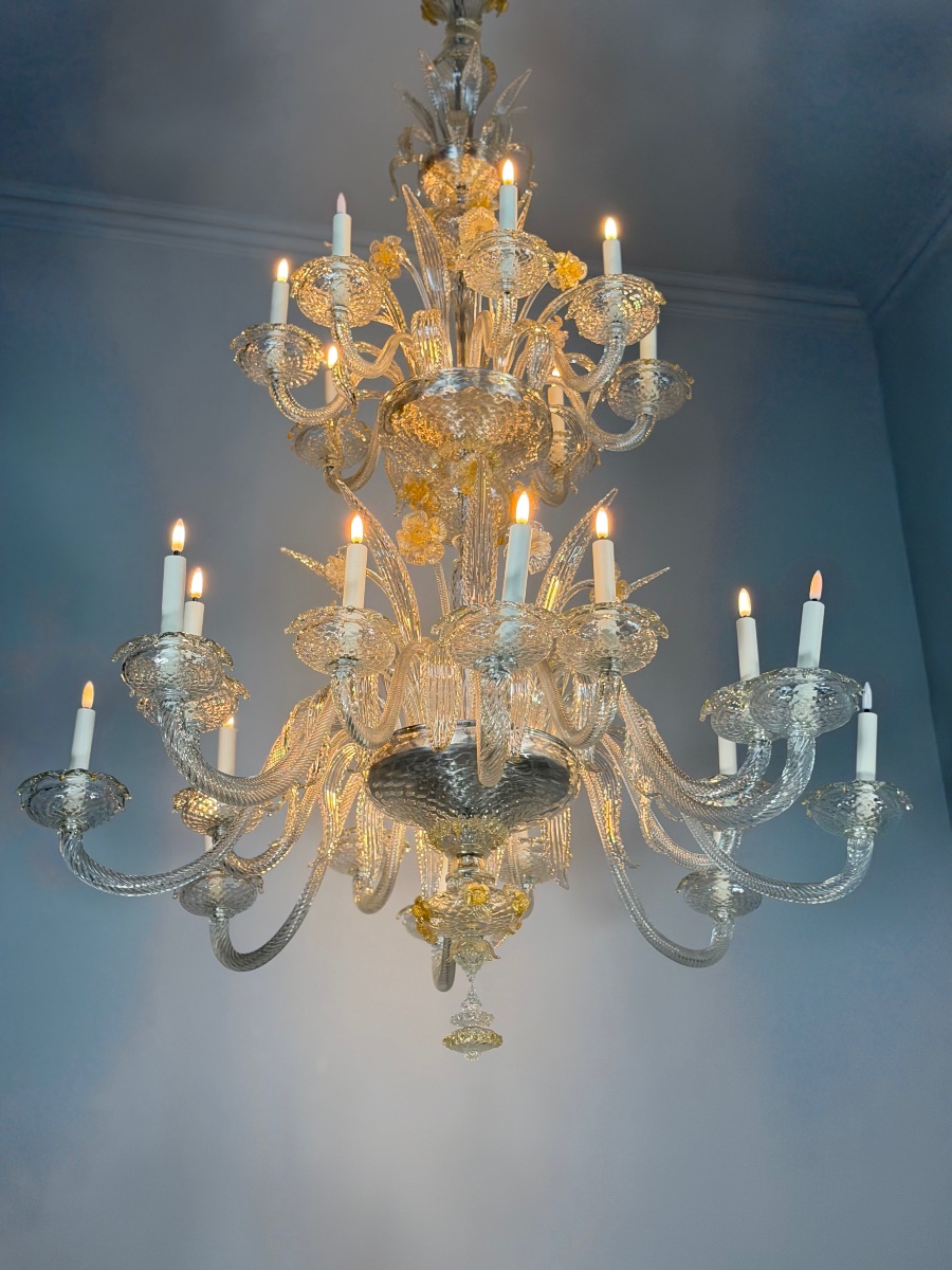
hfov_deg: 30.3
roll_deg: +1.6
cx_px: 476
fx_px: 1760
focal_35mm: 48
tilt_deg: +26.4
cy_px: 635
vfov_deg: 39.7
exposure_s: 1/100
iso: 64
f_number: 1.78
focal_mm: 6.76
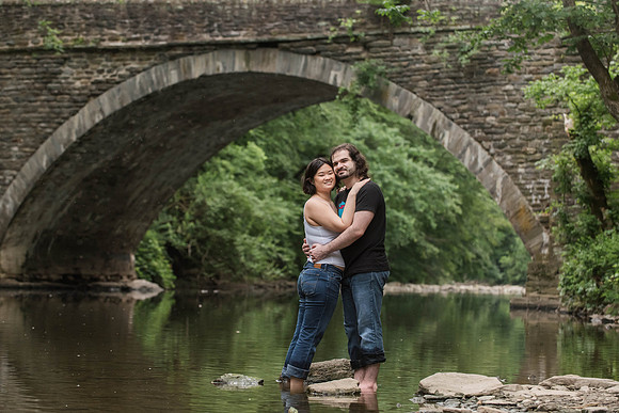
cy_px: 200
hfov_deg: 19.0
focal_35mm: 107
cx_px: 301
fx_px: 1847
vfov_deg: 12.8
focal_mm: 98
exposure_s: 1/320
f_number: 4
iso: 1600
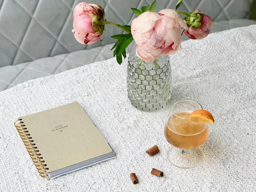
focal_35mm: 69
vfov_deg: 21.3
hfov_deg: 28.2
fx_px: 510
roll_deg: +0.3
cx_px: 138
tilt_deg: -37.1
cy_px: 107
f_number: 2.8
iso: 25
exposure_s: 1/50
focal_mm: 6.6
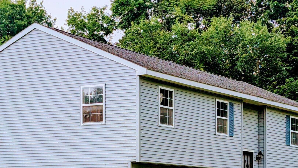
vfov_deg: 12.1
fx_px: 774
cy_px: 188
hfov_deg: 21.8
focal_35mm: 98
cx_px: 178
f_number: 1.68
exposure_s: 1/1335
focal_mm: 6.9
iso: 25
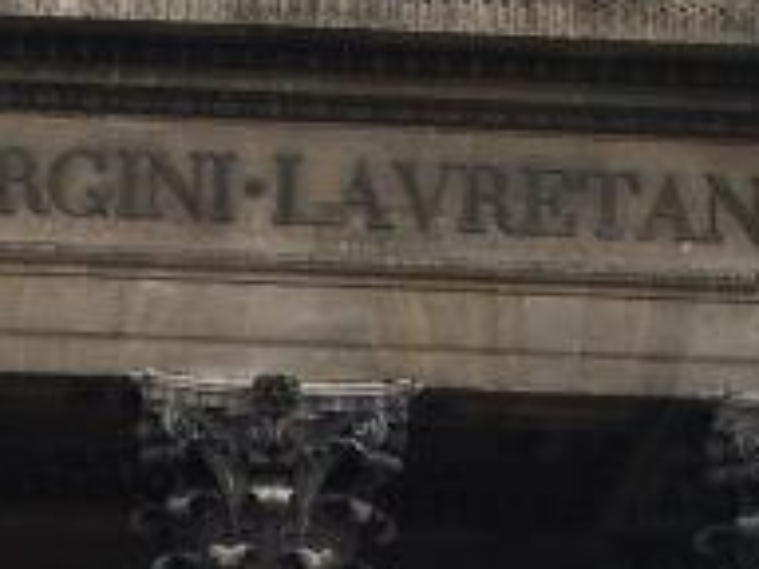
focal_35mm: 358
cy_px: 873
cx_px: 87
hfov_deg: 5.5
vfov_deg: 4.1
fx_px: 7850
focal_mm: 14.2
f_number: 3.7
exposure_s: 1/316
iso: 100
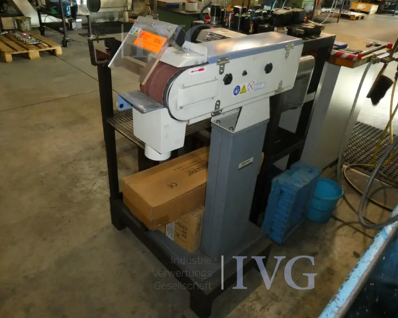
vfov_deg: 54.9
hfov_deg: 66.0
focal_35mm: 26
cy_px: 157
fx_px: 306
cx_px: 185
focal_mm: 4.3
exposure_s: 1/60
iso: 800
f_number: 3.3
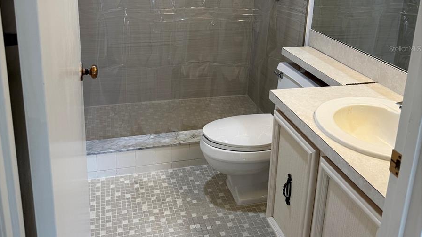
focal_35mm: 35
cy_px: 48
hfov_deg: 56.6
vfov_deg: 32.8
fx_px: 392
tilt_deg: -15.3
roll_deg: -2.3
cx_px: 211
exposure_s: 1/120
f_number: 1.78
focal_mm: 6.76
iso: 100
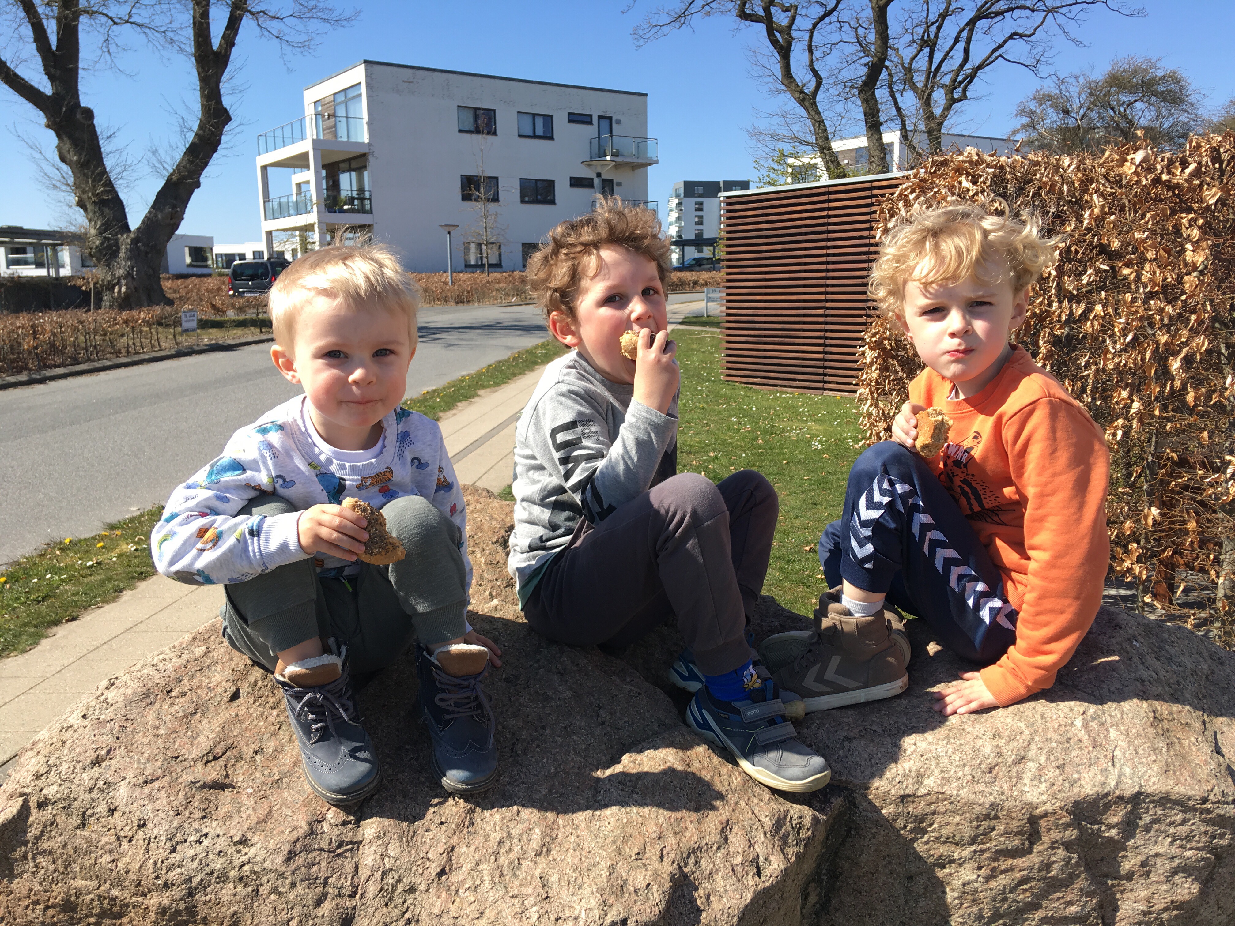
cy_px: 463
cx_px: 618
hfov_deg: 61.7
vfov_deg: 48.2
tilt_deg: -10.8
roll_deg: +1.4
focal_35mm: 29
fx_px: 1035
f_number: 2.2
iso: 25
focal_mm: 4.15
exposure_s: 1/785
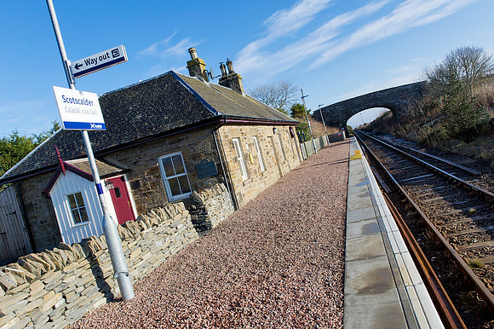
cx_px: 247
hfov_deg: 67.4
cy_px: 164
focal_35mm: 27
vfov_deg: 47.9
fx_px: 370
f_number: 20
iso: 800
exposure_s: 1/200
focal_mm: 27
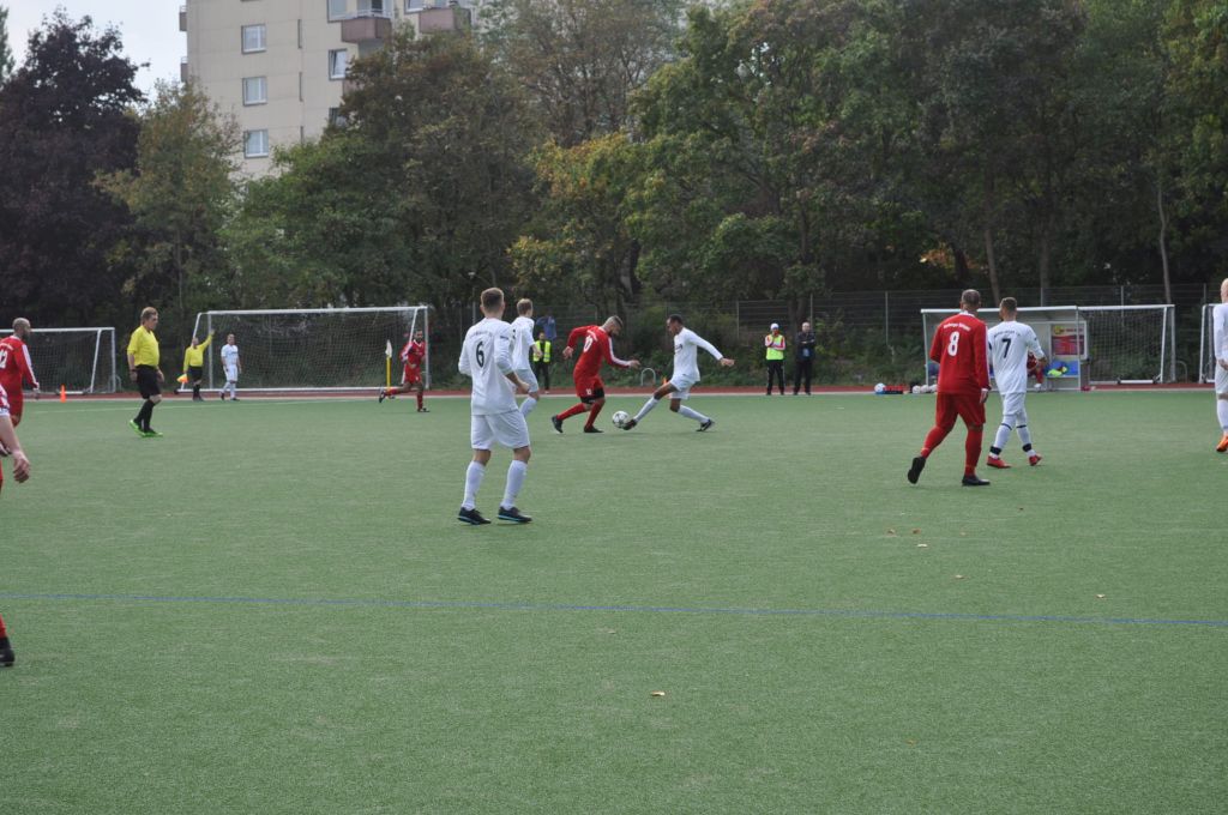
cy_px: 408
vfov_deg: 16.5
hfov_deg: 24.6
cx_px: 614
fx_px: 2811
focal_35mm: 82
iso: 200
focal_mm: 55
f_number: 7.1
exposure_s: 1/200
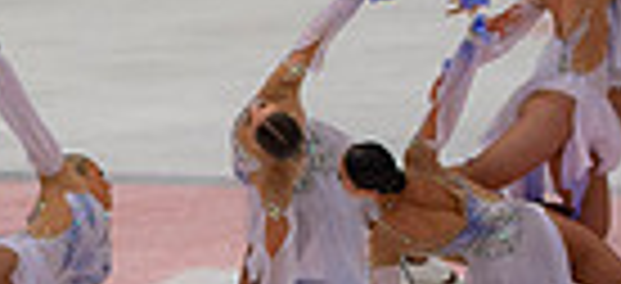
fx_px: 7620
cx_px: -58
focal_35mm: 483
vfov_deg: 2.1
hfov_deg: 4.7
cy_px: 295
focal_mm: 70
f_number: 3.5
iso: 450
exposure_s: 1/400
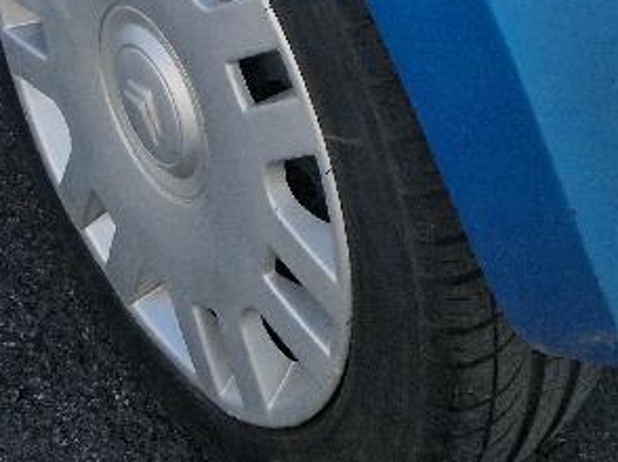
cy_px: -794
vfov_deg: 9.0
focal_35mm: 141
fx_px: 2515
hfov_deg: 13.9
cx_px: 502
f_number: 1.8
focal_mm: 5.4
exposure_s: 1/625
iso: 50
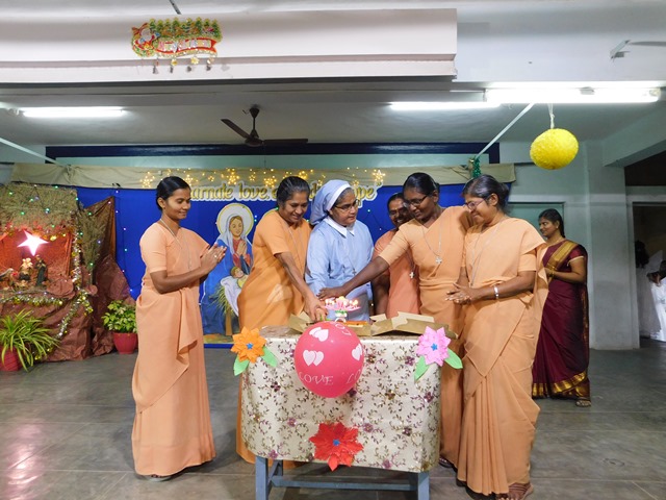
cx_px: 333
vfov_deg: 58.9
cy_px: 250
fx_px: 443
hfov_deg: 73.9
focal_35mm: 23
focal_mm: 4
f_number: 3
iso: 220
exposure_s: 1/30
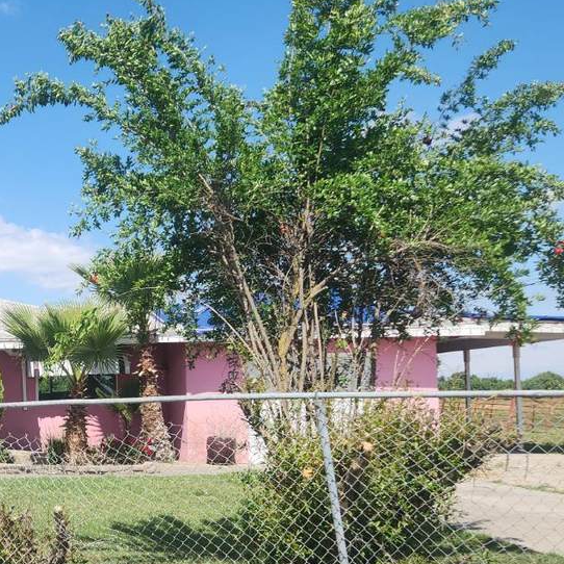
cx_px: 15
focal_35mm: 48
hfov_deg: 32.8
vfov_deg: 34.9
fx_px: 885
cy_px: 388
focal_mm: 5.4
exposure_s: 1/1120
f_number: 1.8
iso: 50
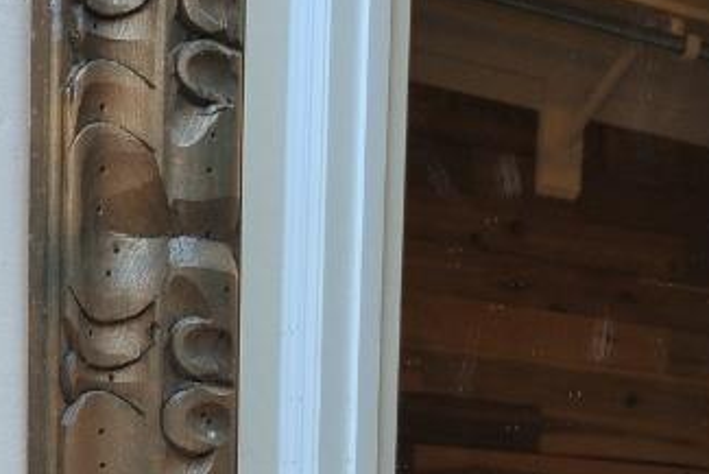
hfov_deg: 16.6
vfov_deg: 10.8
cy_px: 885
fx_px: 2325
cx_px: 846
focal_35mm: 118
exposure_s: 1/40
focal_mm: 30
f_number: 14
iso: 640
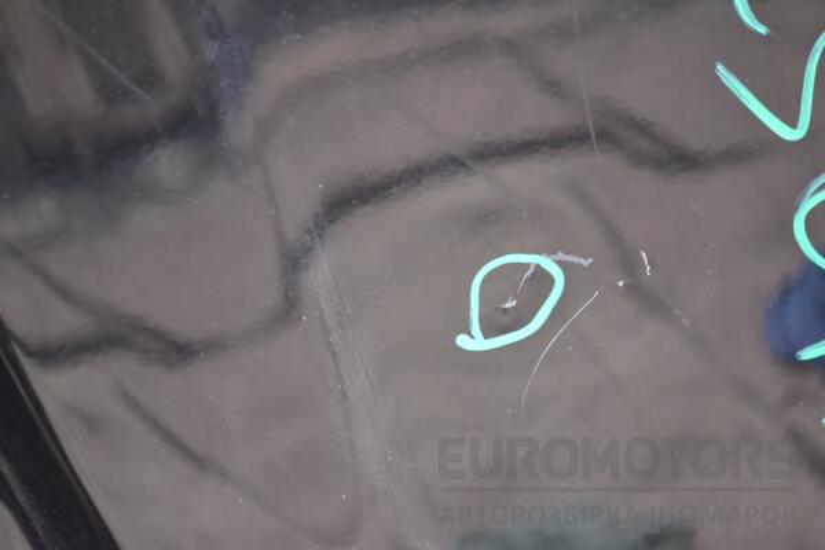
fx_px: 1890
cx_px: 412
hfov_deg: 24.6
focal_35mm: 82
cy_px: 275
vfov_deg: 16.6
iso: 3200
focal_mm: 55
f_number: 6.3
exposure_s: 1/160
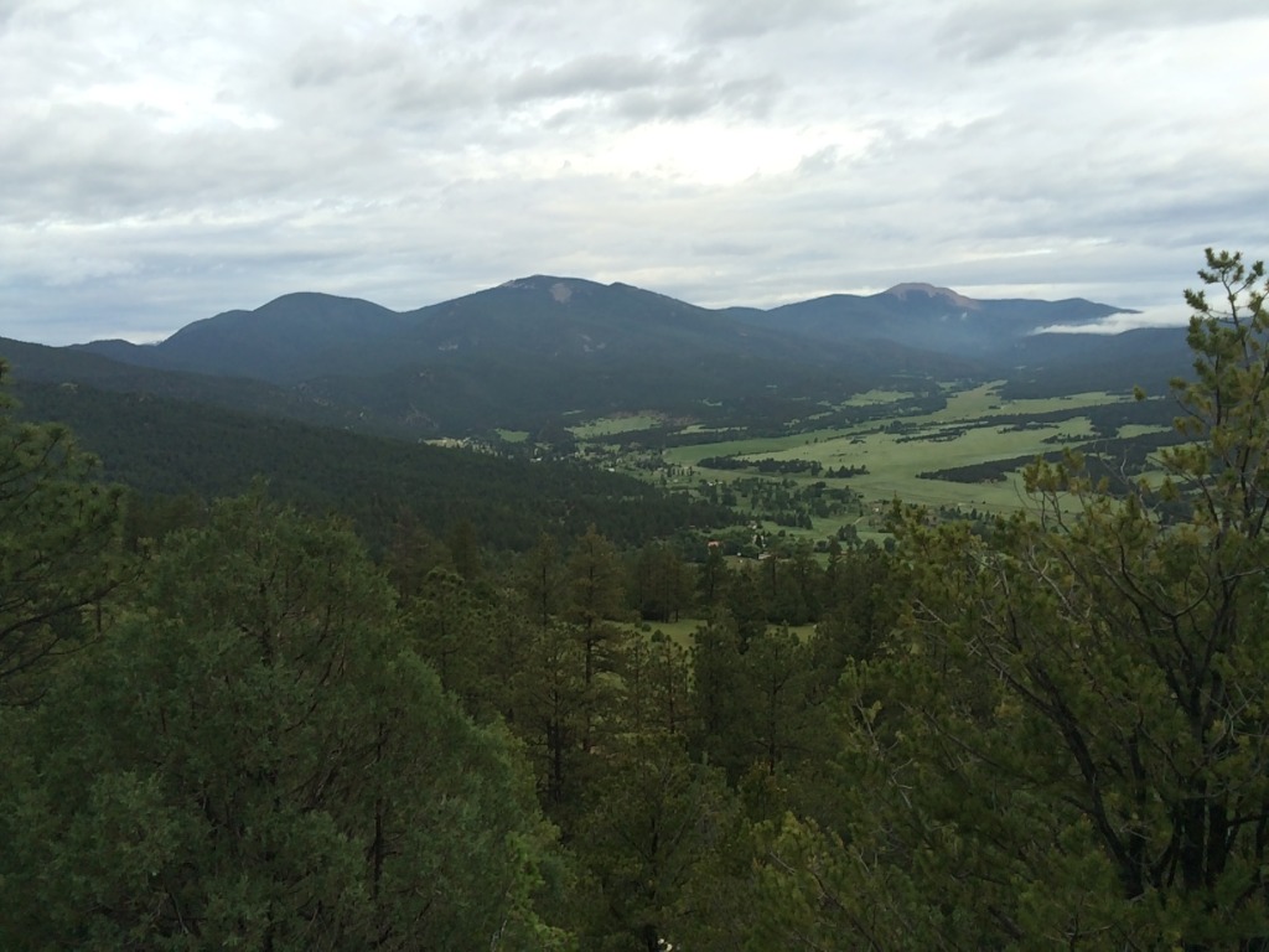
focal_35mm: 29
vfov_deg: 48.2
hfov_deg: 61.7
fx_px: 1063
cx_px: 634
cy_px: 476
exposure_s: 1/264
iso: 32
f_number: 2.2
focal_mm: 4.15
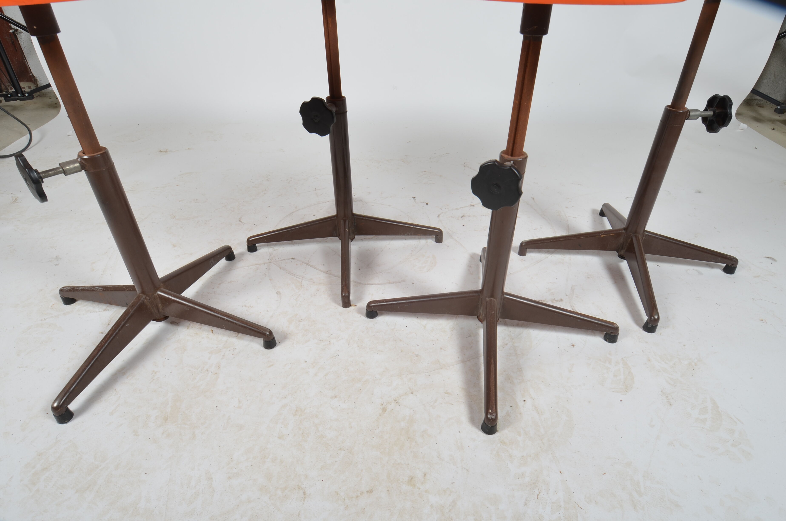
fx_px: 458
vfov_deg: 59.3
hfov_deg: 81.3
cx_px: 393
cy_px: 260
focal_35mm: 21
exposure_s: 1/125
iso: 100
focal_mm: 14
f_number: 11
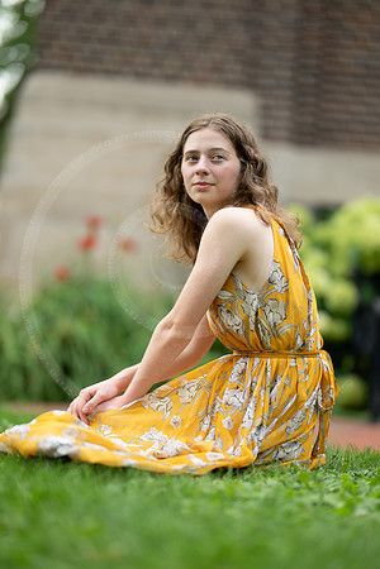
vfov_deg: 23.9
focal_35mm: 85
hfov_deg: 16.1
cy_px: 284
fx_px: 1346
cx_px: 190
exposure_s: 1/800
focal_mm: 85
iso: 80
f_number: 1.3
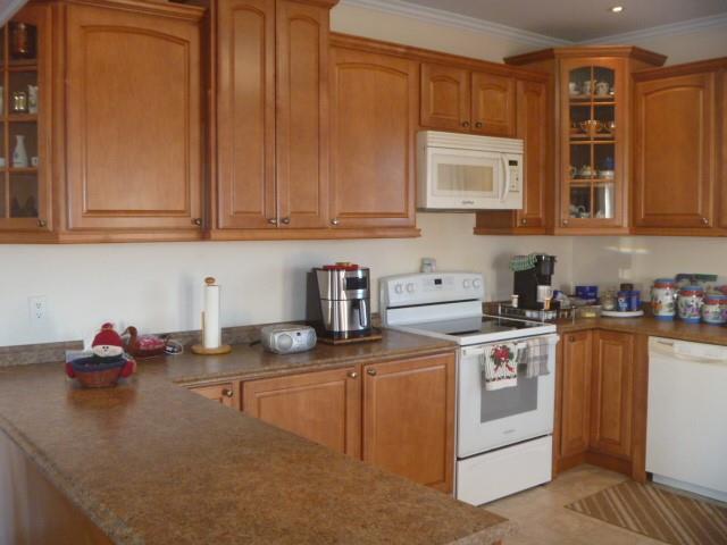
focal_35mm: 35
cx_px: 364
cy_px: 272
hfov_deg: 52.6
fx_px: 735
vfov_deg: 40.7
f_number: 3.5
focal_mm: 6.3
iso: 250
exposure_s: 1/30
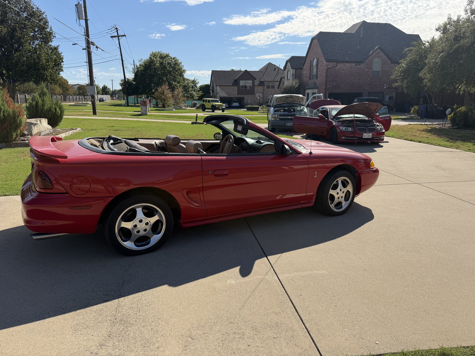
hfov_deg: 71.6
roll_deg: +1.9
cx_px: 238
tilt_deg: -11.3
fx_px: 329
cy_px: 178
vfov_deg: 56.8
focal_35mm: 24
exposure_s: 1/5714
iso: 100
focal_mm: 6.76
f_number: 1.78
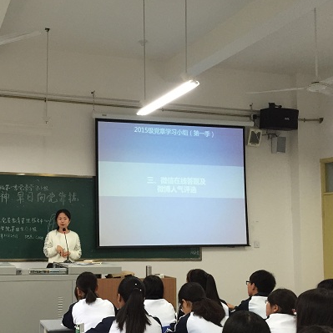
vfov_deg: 37.4
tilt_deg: +3.7
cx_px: 64
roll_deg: -1.7
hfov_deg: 36.2
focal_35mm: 45
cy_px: 195
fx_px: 490
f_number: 2.2
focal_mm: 4.15
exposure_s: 1/33
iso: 64
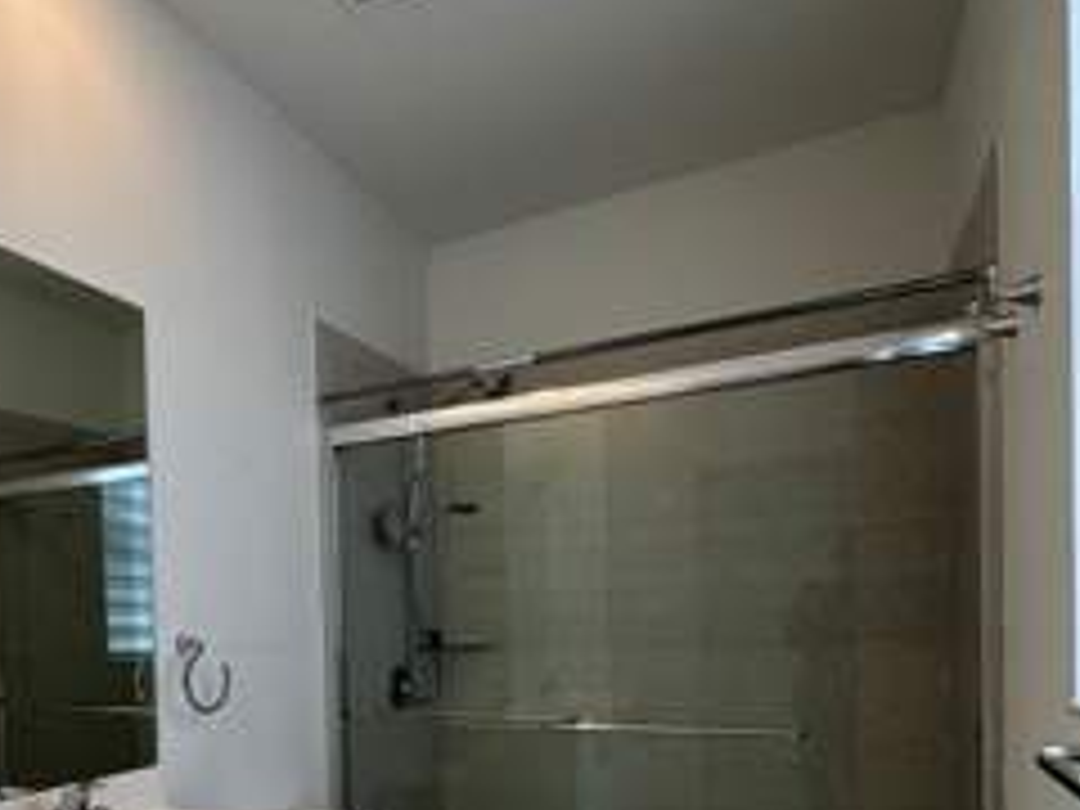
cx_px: 288
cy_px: 644
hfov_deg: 60.4
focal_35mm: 28
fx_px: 874
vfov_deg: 47.2
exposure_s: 1/120
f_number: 2.2
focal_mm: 2.22
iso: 80
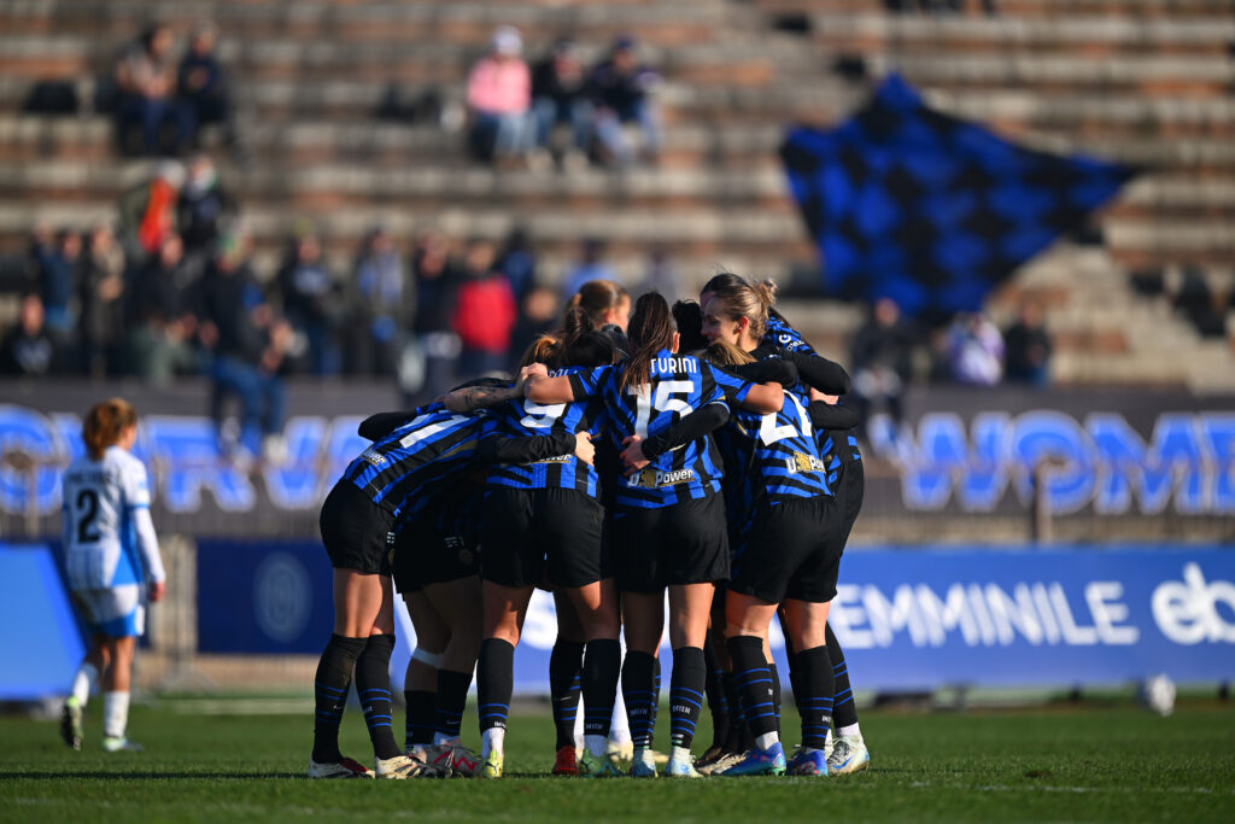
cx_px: 618
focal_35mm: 400
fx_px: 13723
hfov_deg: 5.2
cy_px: 412
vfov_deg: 3.4
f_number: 2.8
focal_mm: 400
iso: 200
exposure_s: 1/3200
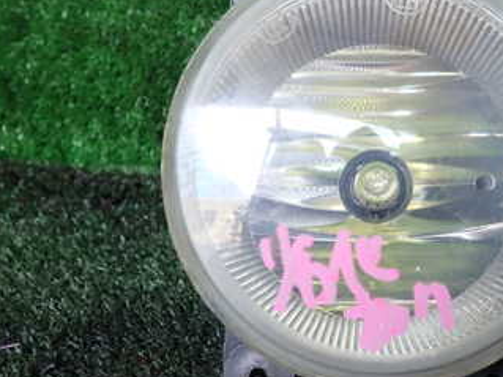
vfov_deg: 30.8
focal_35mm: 47
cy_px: 174
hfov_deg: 39.3
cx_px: 383
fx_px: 683
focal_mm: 4.5
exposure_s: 1/60
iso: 100
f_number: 2
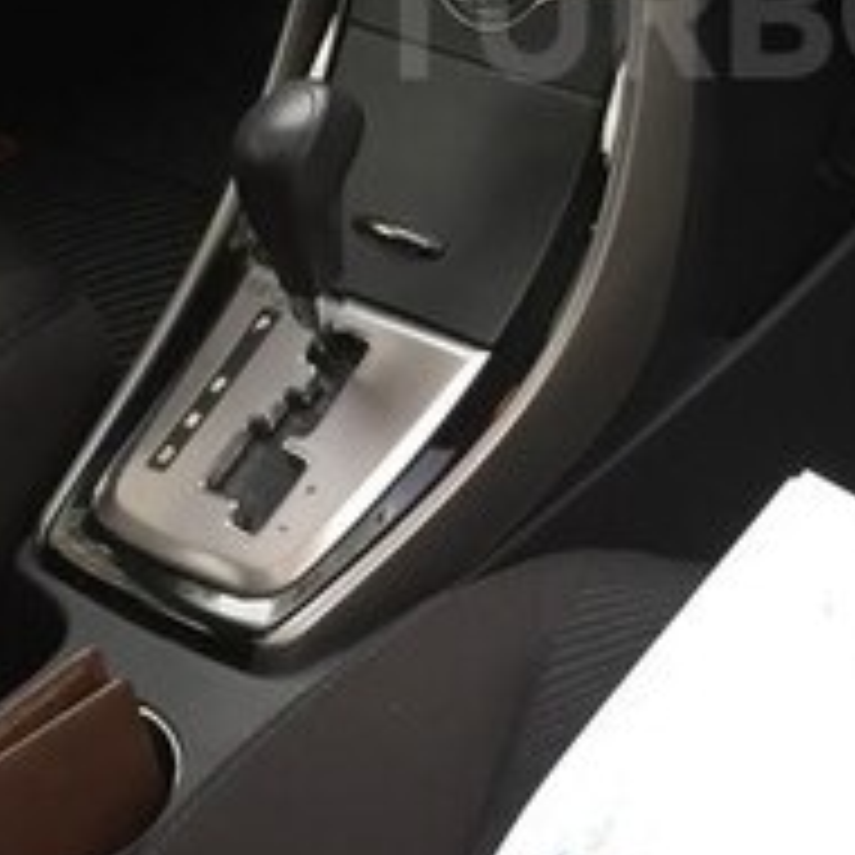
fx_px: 2487
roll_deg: +4.3
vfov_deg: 19.0
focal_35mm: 89
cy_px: 11
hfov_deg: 19.0
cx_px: 824
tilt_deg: -29.2
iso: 100
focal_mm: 4.15
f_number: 2.2
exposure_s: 1/33
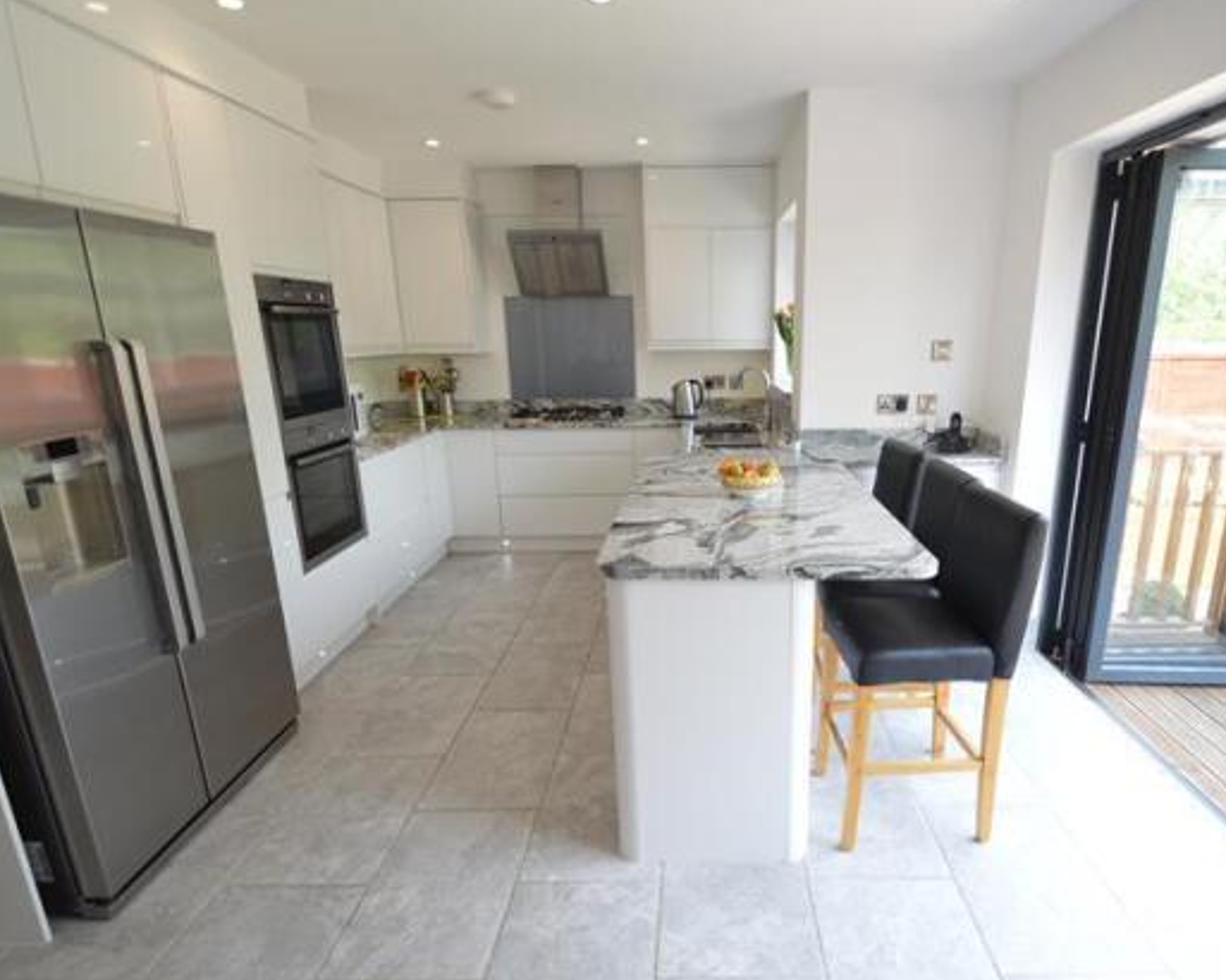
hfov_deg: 86.0
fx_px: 653
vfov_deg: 73.7
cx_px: 686
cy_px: 509
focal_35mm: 18
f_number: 3.5
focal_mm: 10
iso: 100
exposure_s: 1/50
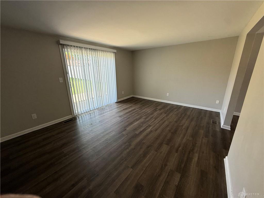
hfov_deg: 102.1
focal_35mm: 14
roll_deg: +1.1
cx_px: 132
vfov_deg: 85.7
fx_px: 107
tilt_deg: -16.2
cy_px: 99
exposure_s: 1/99
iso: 80
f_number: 2.2
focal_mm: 2.22
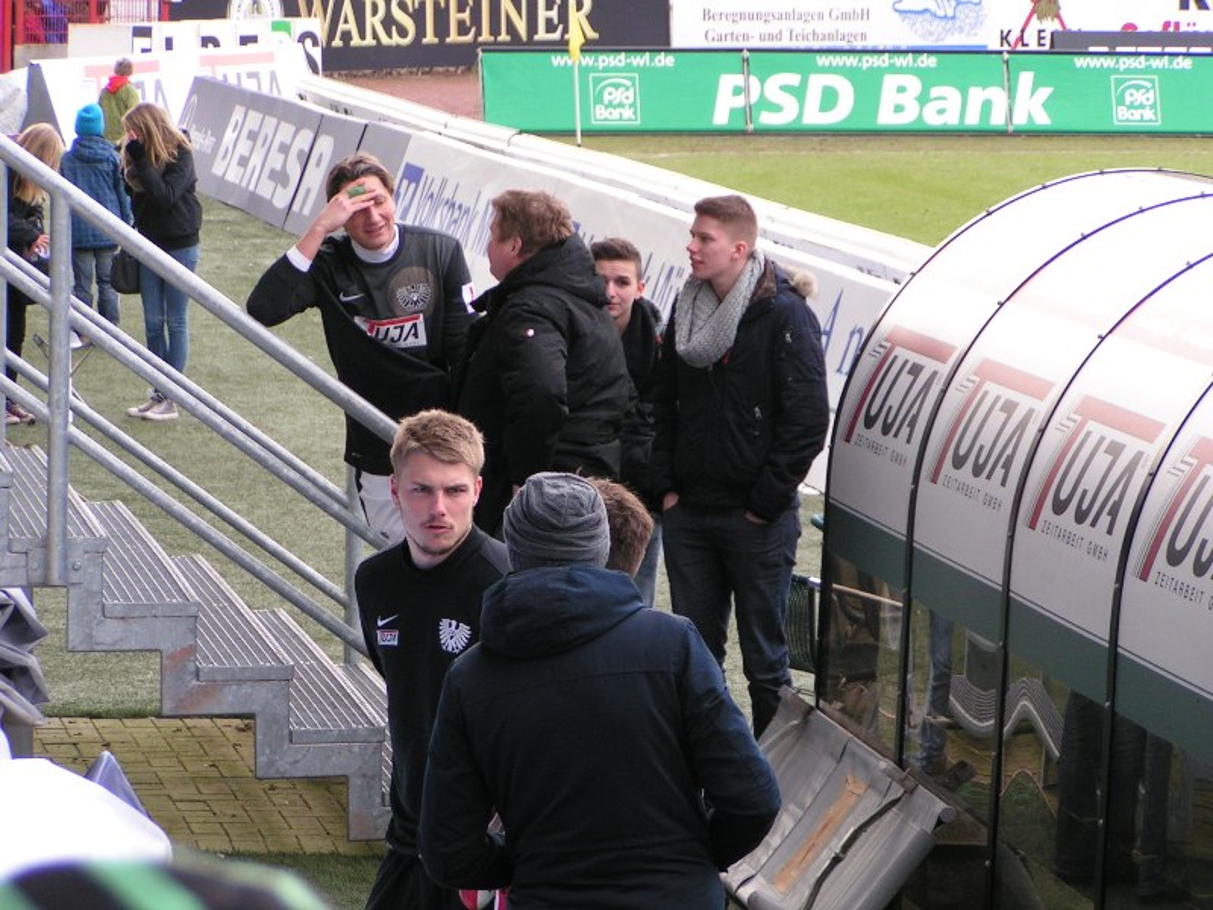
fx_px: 5256
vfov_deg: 9.9
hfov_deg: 13.2
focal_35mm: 150
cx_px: 606
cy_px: 455
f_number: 3.5
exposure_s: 1/125
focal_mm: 22.9
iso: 100
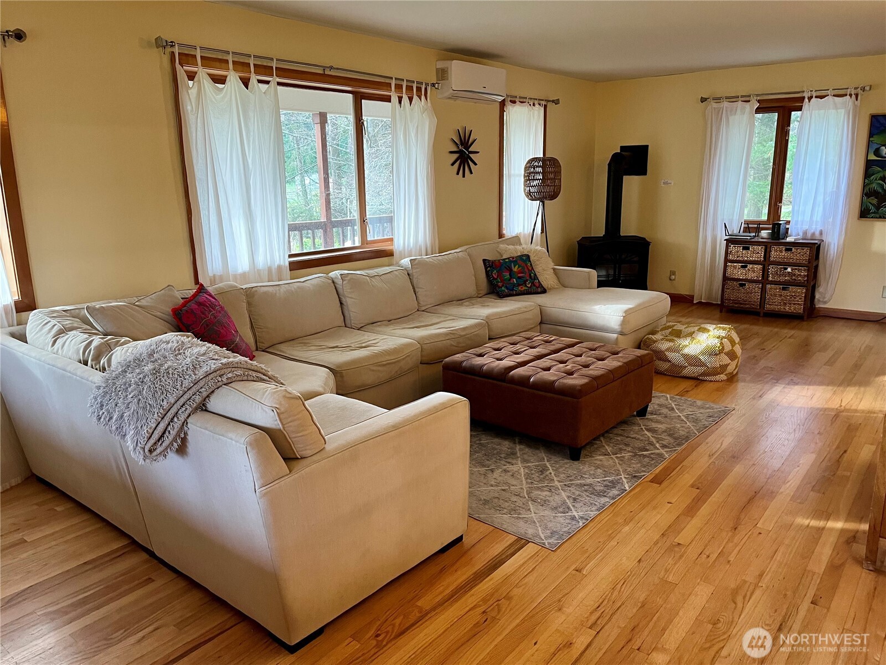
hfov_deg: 67.3
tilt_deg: -13.7
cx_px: 443
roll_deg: +0.7
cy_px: 332
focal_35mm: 26
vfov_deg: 53.1
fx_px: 665
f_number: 1.6
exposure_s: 1/60
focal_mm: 5.1
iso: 200
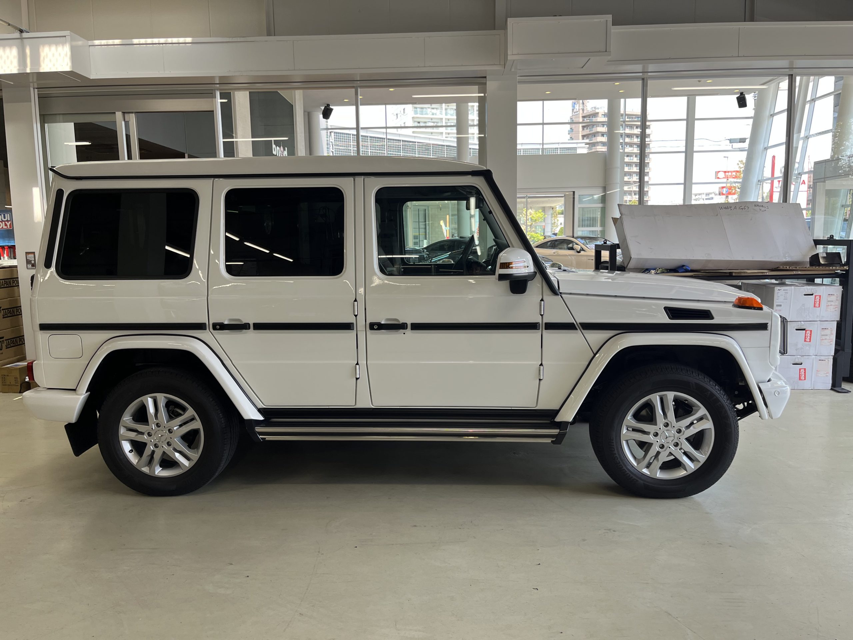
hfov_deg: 67.3
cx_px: 426
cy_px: 320
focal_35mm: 26
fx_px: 641
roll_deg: +1.3
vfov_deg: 53.1
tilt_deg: -7.8
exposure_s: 1/155
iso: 40
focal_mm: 5.1
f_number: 1.6
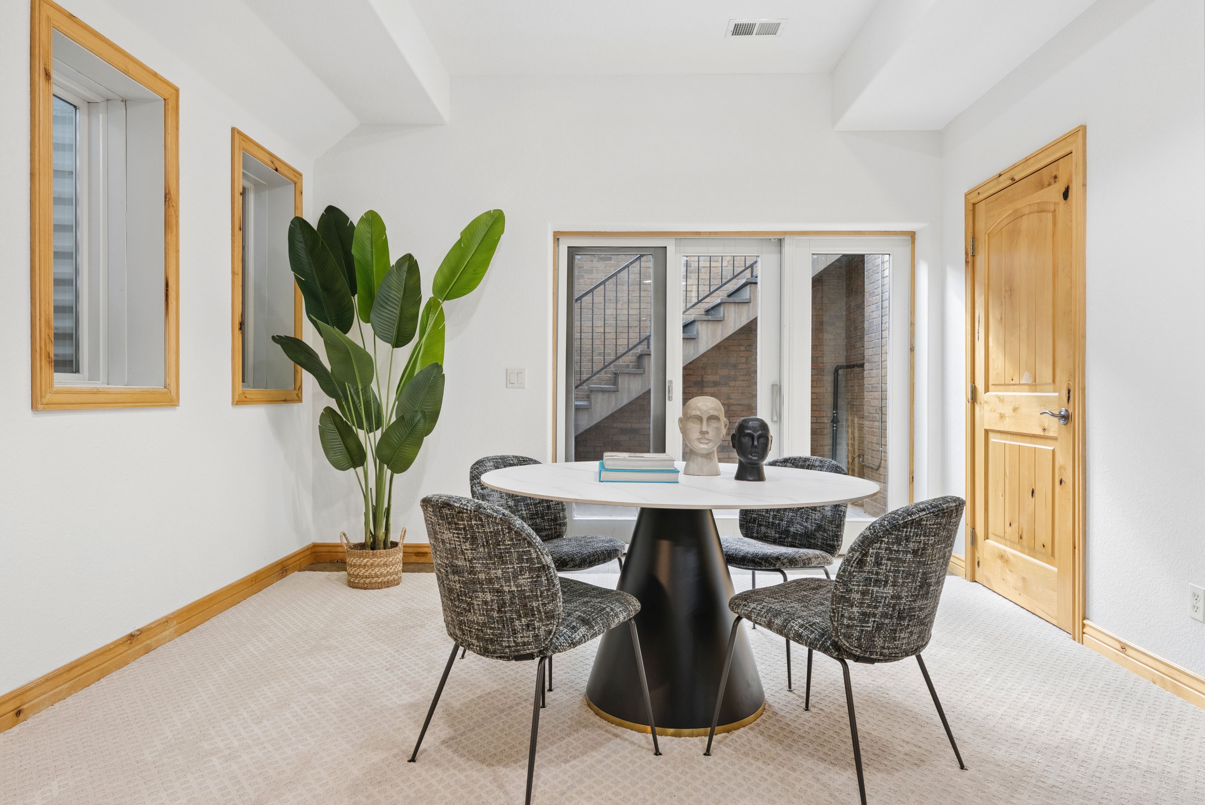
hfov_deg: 78.6
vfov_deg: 57.3
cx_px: 602
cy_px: 402
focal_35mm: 22
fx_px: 737
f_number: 9
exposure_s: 1/8
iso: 500
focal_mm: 22
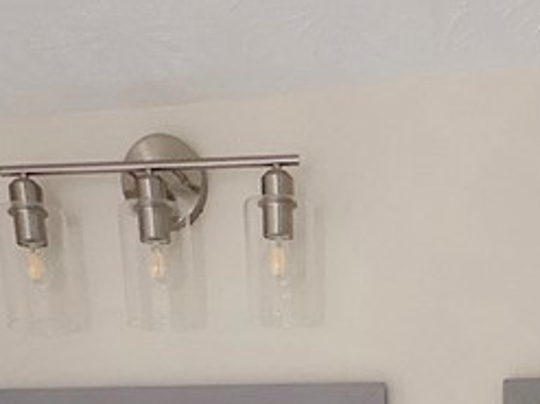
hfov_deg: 32.7
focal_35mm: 58
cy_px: 767
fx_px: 904
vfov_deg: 18.5
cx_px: 398
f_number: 2.2
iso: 160
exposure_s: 1/99
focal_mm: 2.22
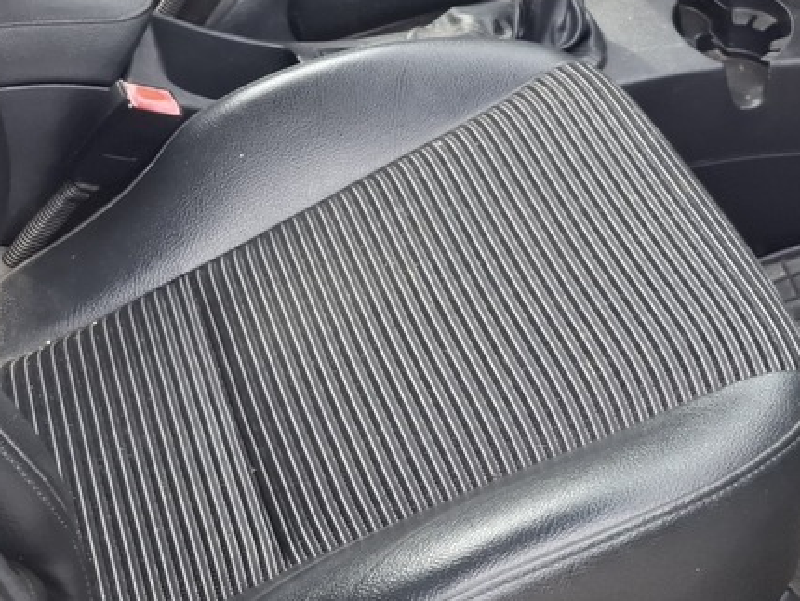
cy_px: 35
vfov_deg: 18.8
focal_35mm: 77
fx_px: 1781
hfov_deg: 25.2
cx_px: 515
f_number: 1.8
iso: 50
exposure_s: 1/100
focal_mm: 5.54
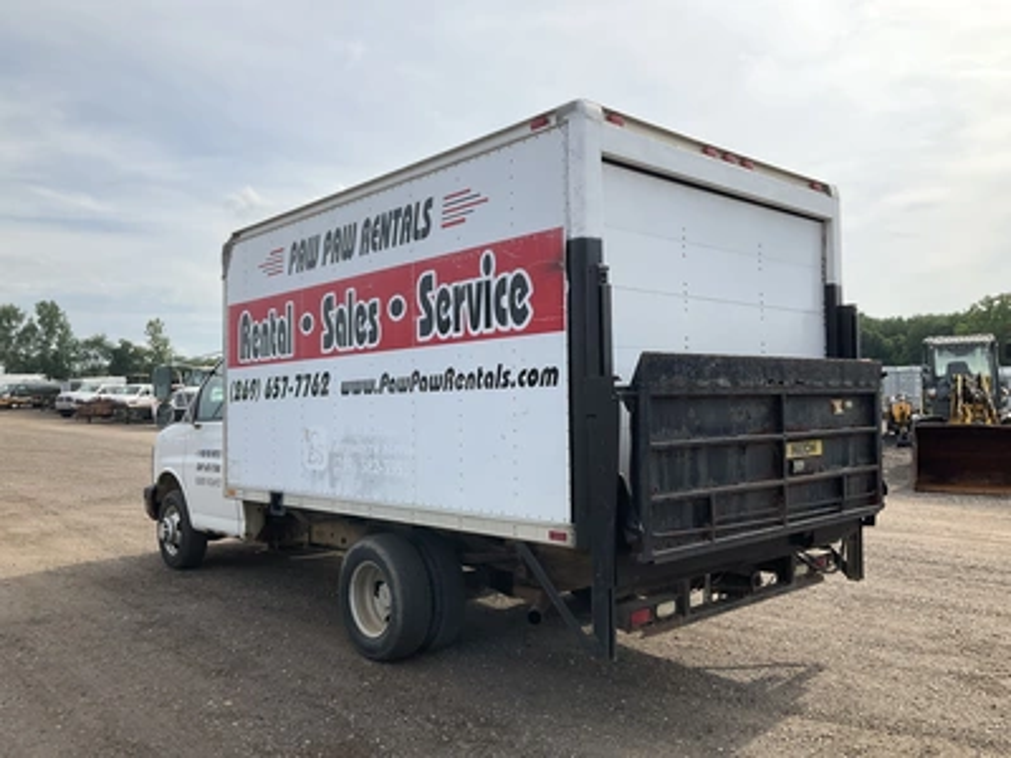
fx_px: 847
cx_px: 506
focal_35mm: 29
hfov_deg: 61.7
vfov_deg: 48.2
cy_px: 379
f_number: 1.8
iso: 25
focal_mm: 3
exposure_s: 1/2320
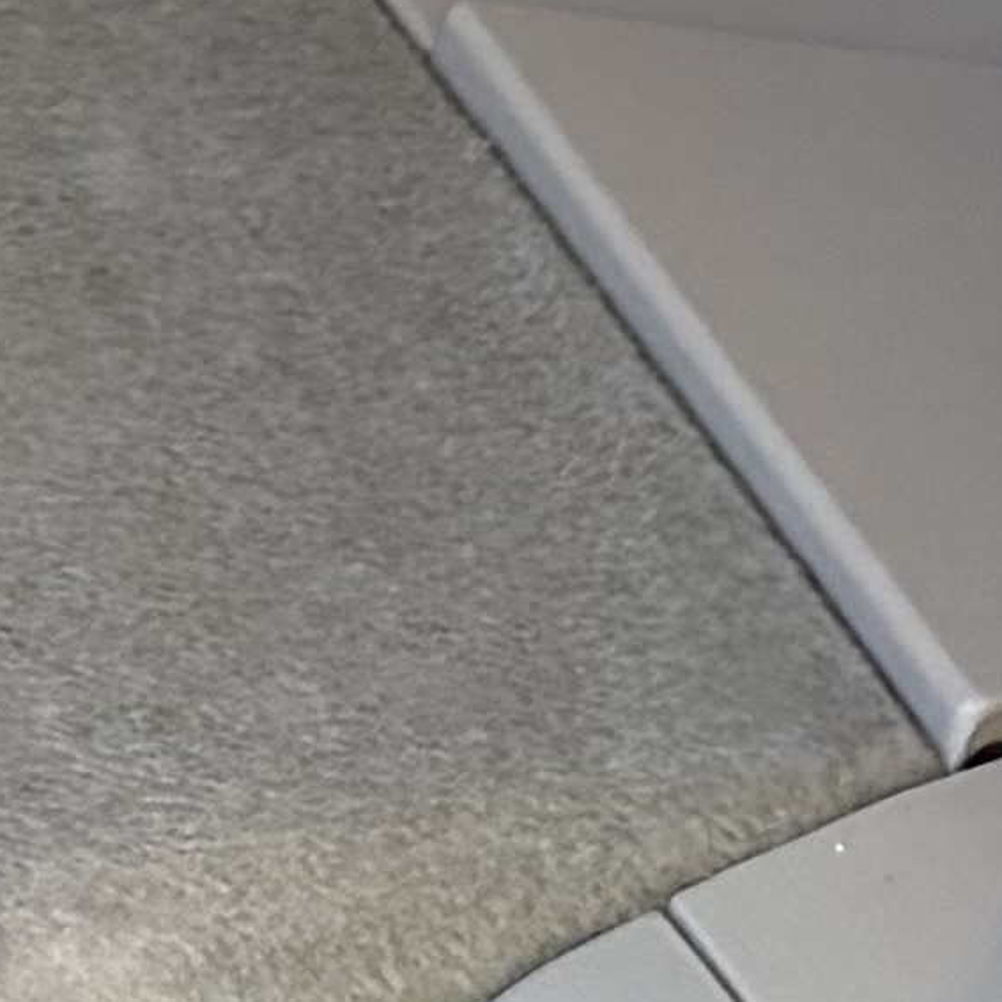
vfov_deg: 7.2
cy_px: -1059
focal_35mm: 232
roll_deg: -1.4
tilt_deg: -24.1
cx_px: -2785
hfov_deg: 6.4
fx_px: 7598
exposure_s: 1/226
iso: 100
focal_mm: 5.96
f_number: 1.6
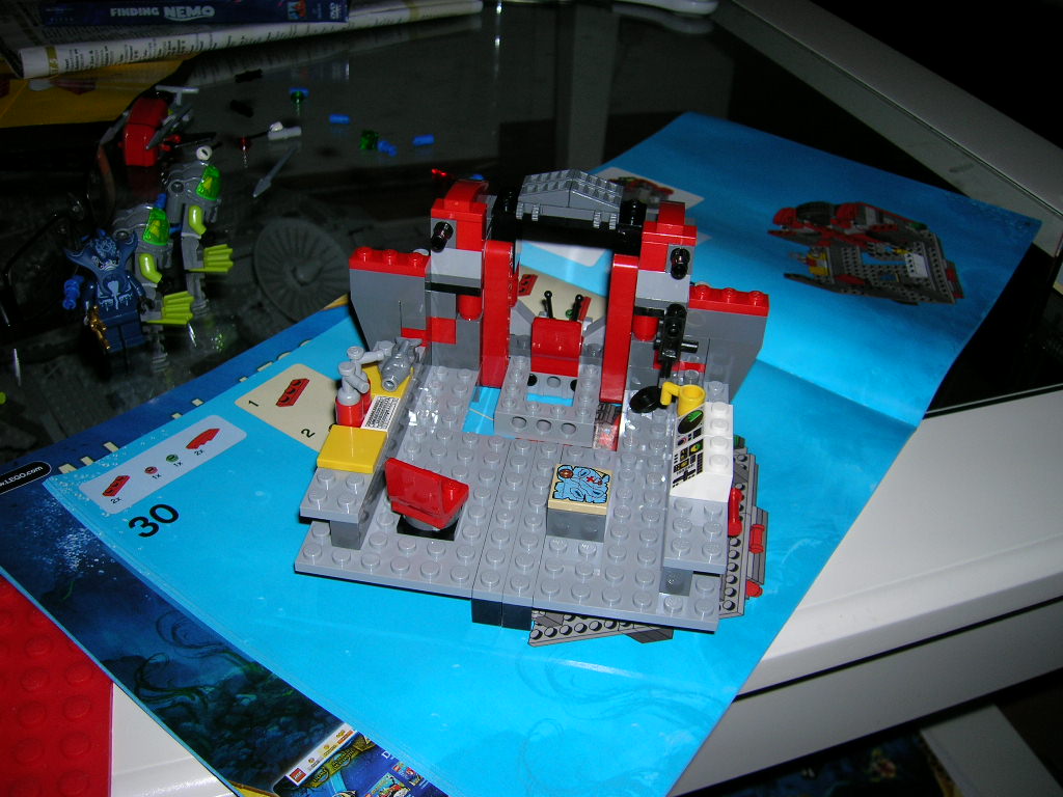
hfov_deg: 54.0
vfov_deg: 41.8
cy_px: 398
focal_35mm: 34
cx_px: 532
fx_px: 1044
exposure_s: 1/60.1
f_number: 2.9
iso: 50
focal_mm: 5.7
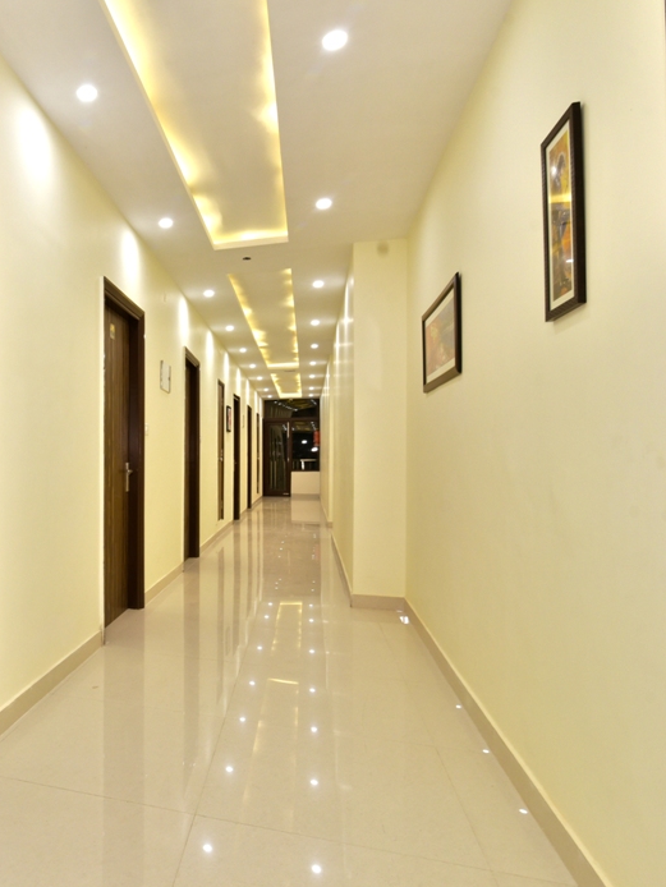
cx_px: 65
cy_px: 451
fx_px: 615
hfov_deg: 50.3
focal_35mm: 24
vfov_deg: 71.6
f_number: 8
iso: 640
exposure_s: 1/25
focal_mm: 16
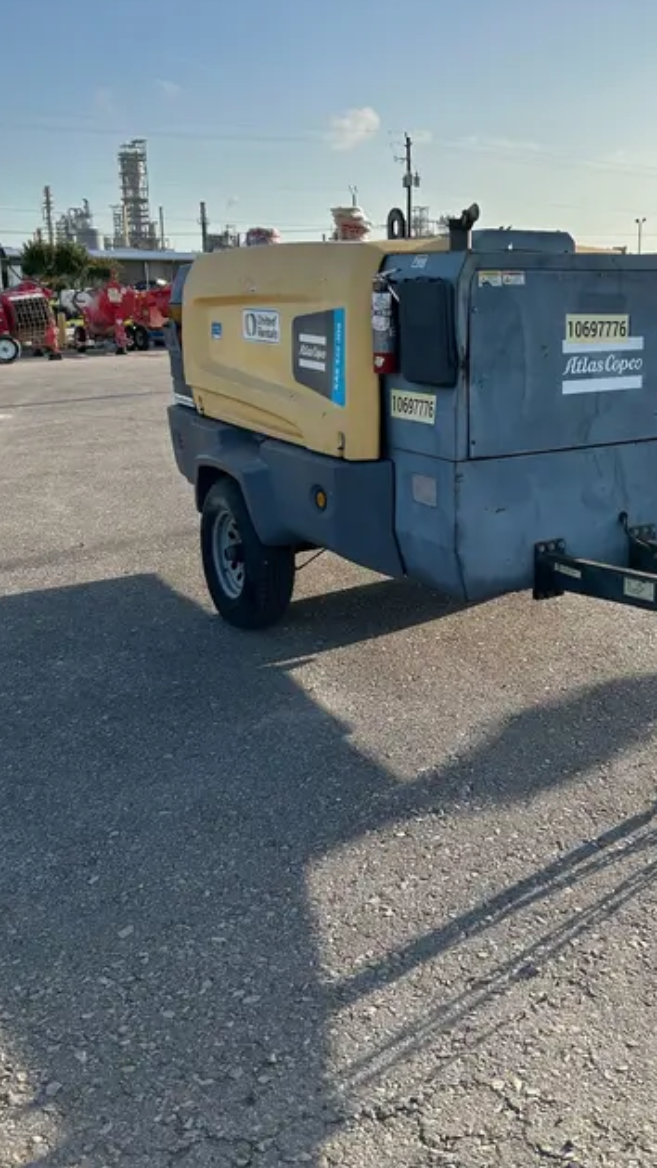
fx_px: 1022
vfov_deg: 59.3
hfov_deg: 34.9
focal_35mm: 33
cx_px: 496
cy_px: 504
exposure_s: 1/3257
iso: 50
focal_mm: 5.7
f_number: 1.5
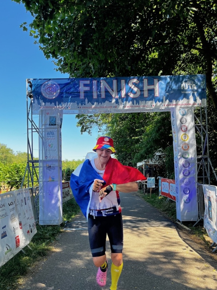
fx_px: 251
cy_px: 161
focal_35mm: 30
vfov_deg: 59.8
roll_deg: +1.4
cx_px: 112
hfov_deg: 46.8
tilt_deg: +2.3
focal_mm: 5.1
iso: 50
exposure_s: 1/595
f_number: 1.6
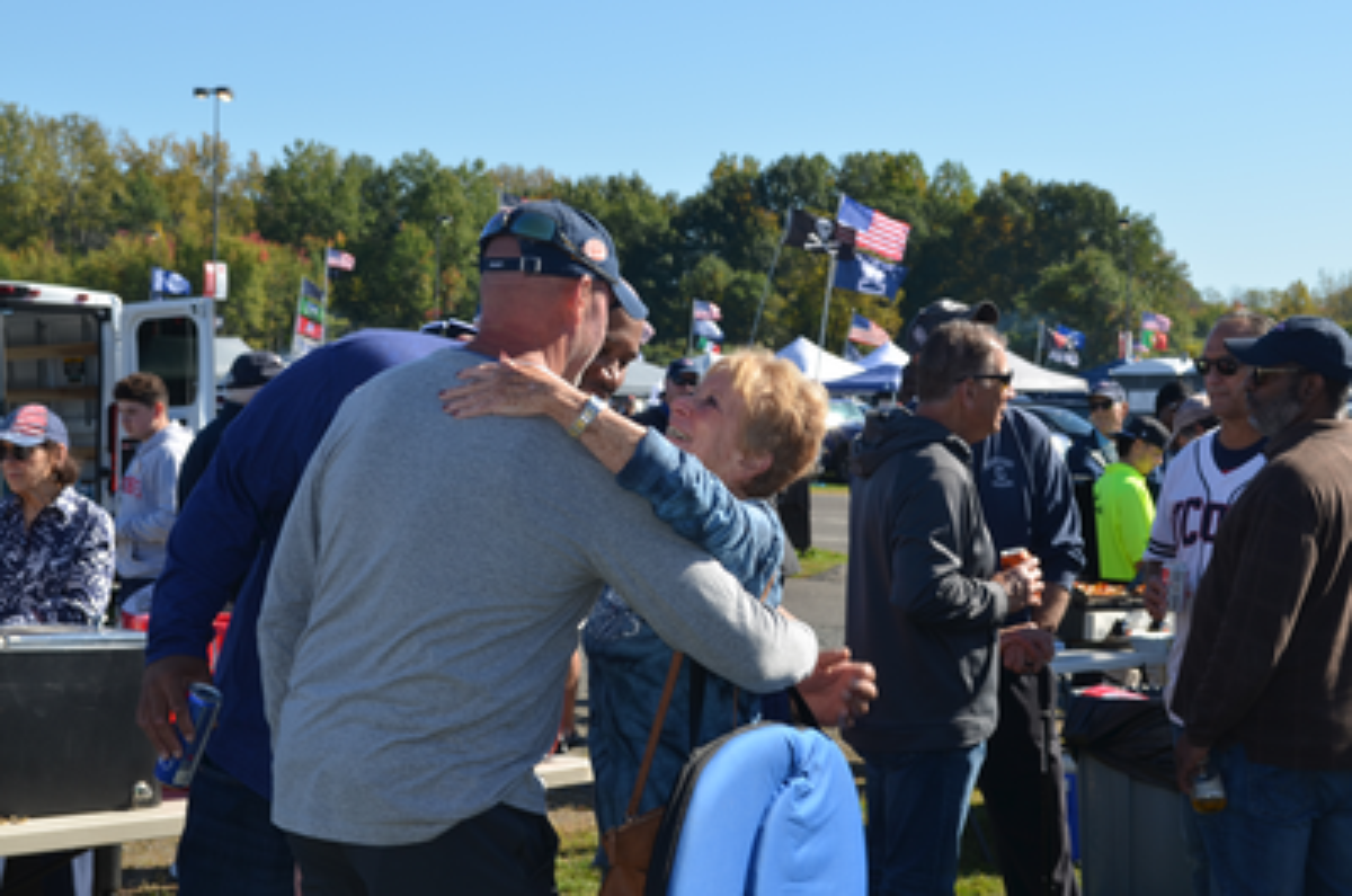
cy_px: 448
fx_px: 2474
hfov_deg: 30.6
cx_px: 676
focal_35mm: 66
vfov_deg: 20.5
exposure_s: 1/200
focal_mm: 44
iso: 100
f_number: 9
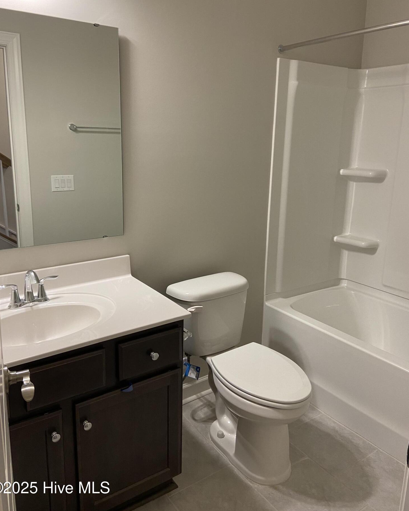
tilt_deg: -11.0
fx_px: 424
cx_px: 201
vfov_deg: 62.1
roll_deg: -0.4
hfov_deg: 51.5
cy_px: 232
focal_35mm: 28
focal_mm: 4.25
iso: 100
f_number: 1.8
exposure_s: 1/60
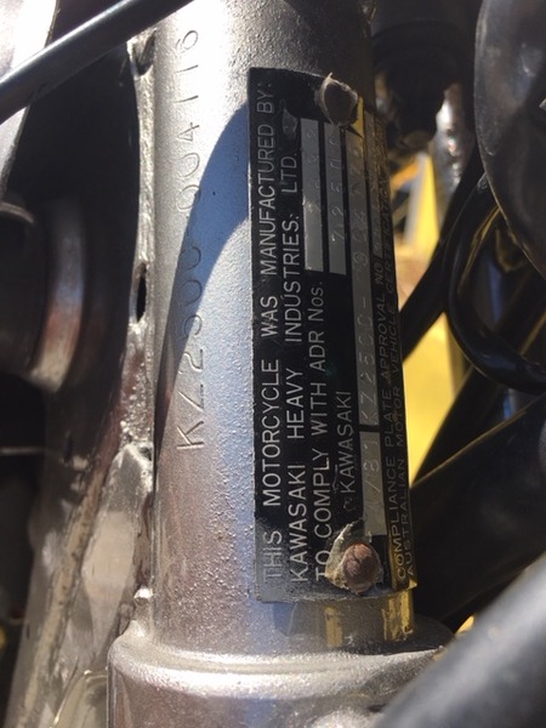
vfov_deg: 61.7
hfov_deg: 48.2
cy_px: 364
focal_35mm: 29
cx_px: 273
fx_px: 610
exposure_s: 1/855
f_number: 2.2
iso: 25
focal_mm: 4.15
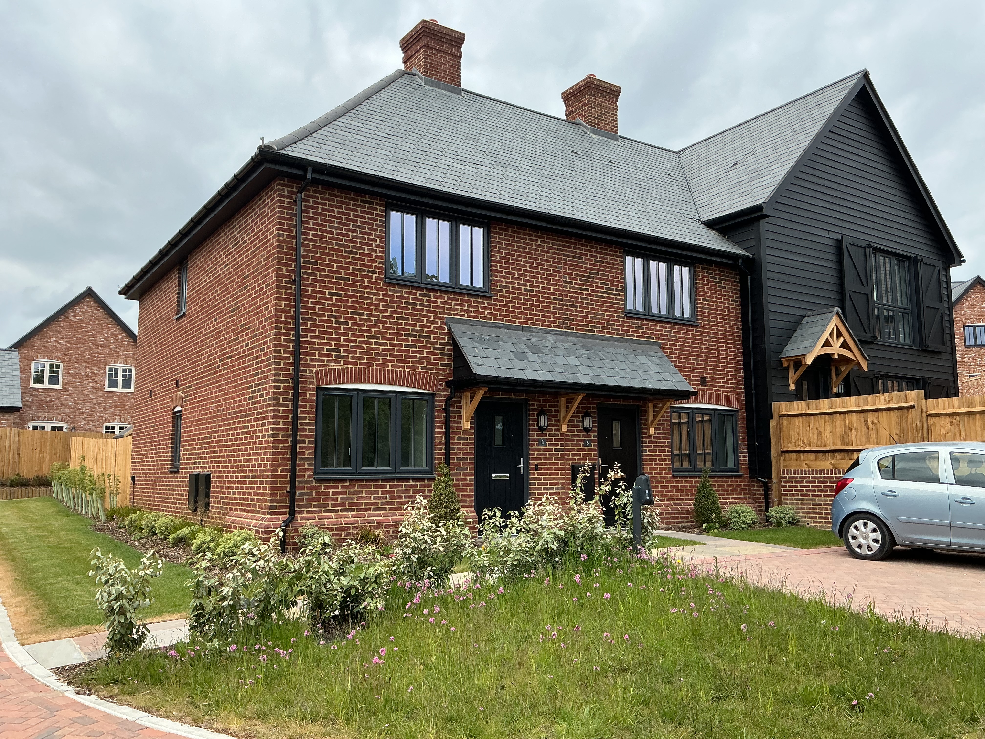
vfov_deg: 48.2
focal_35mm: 29
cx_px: 492
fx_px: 825
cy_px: 370
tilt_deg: +6.4
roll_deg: +0.9
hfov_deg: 61.7
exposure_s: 1/883
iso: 25
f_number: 1.8
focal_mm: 3
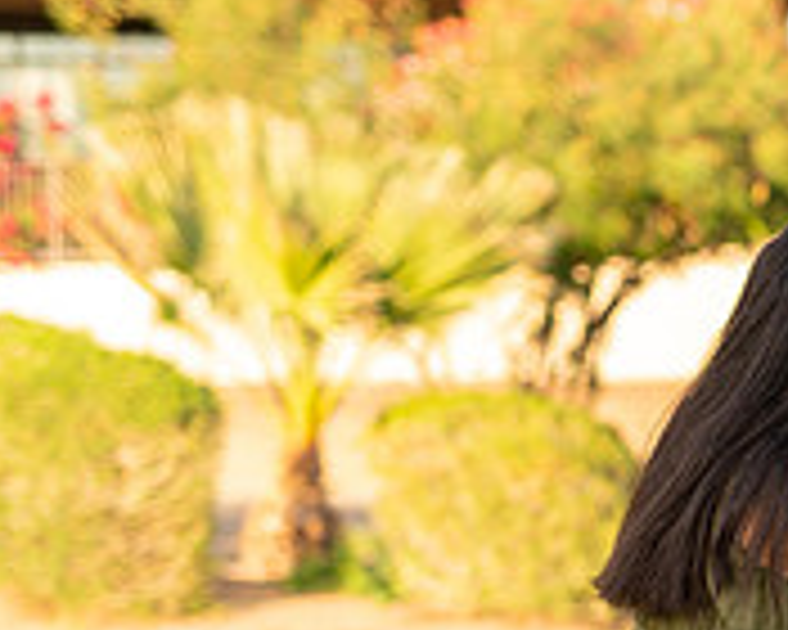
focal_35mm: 155
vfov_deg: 9.9
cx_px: 1211
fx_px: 3615
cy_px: 680
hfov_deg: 11.8
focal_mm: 50
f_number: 2
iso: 100
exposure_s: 1/500
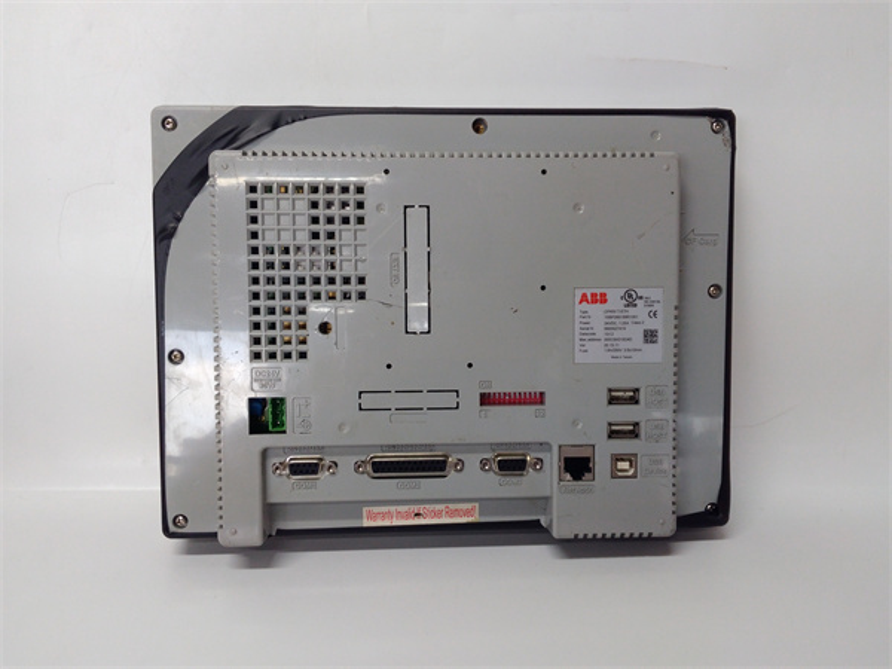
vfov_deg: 51.4
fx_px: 696
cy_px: 334
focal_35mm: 27
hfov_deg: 65.3
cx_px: 446
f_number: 2
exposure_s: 1/33
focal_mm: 3.79
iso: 157
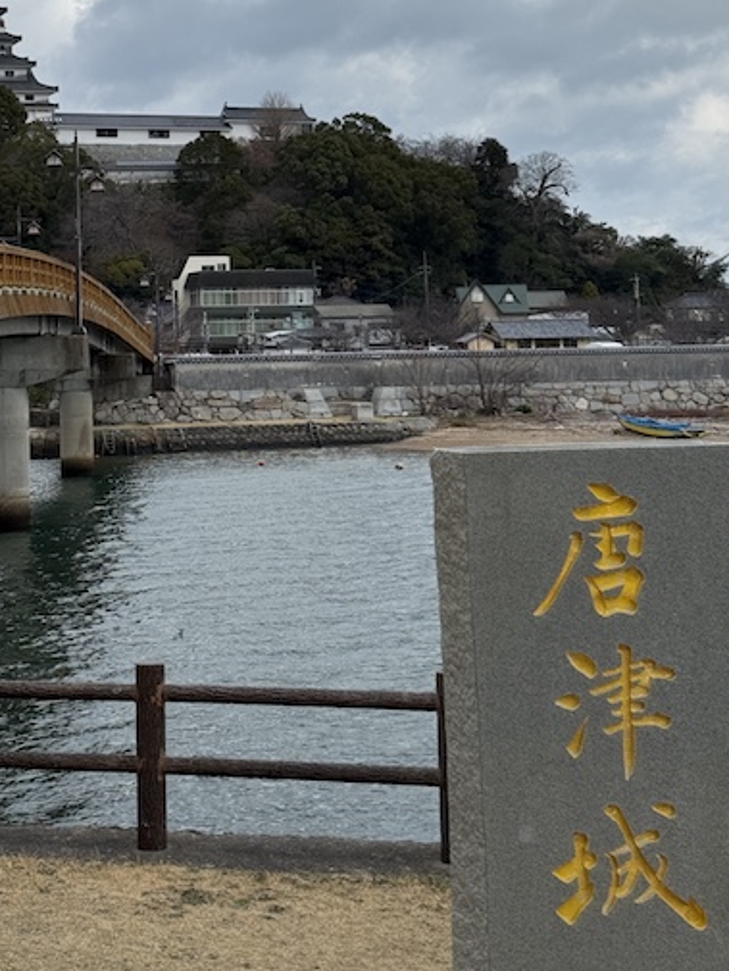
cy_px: 227
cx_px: 194
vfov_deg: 25.3
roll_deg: +0.4
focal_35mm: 76
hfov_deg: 19.3
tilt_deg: +2.6
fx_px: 2133
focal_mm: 6.76
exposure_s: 1/4878
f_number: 1.78
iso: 64
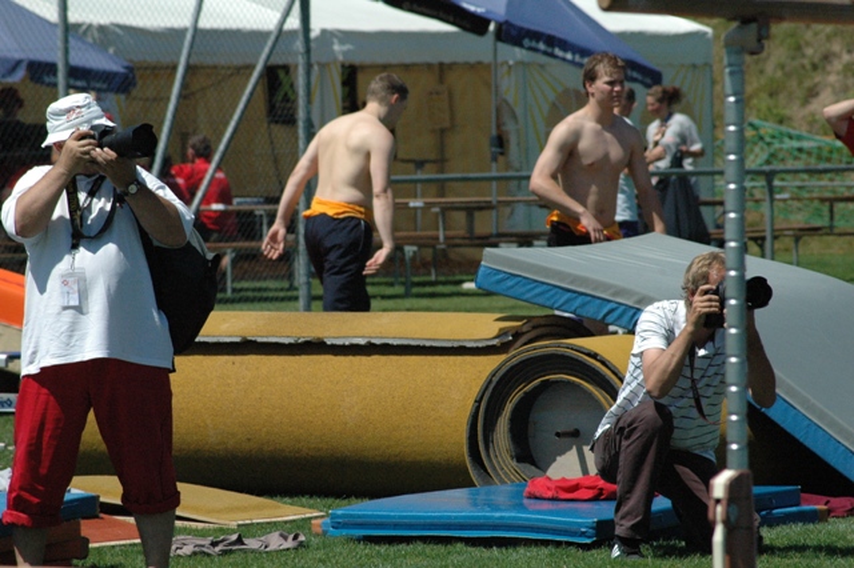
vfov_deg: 4.8
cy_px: 284
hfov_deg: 7.2
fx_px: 6757
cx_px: 427
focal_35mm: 285
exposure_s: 1/2500
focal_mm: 190
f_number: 9
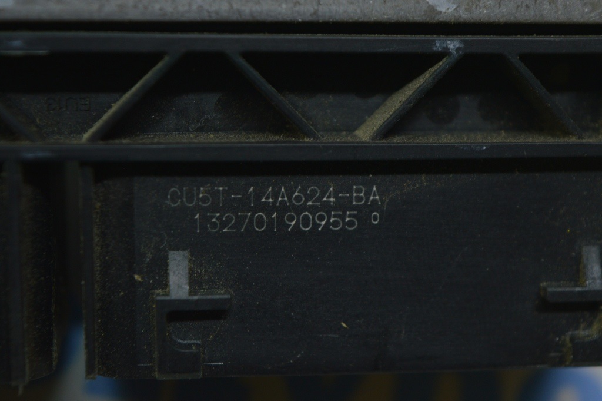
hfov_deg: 24.6
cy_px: 200
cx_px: 301
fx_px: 1378
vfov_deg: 16.5
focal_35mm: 82
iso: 400
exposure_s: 1/60
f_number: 5.6
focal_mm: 55
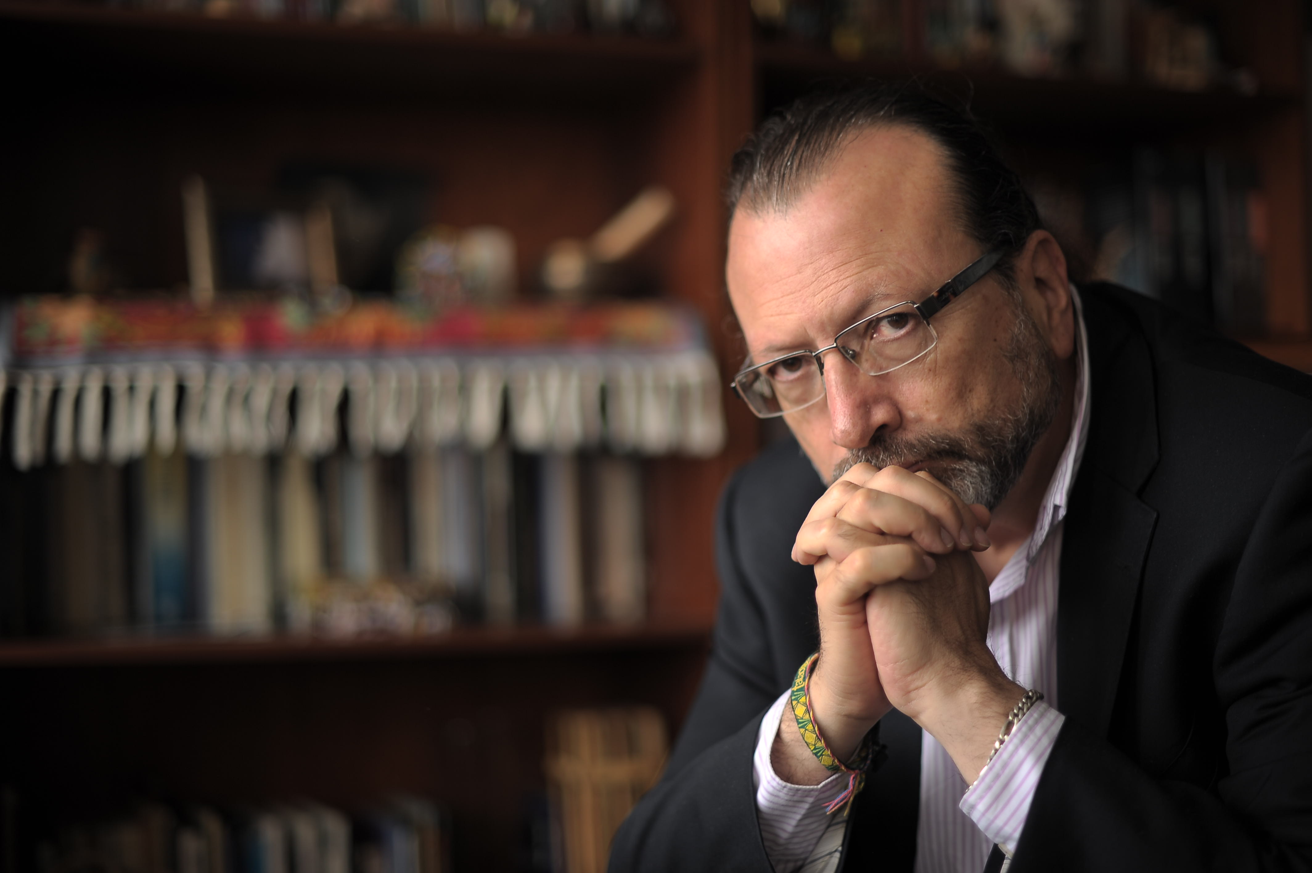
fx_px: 1821
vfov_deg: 27.0
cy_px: 436
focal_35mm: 50
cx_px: 656
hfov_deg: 39.6
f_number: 1.4
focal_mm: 50
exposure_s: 1/160
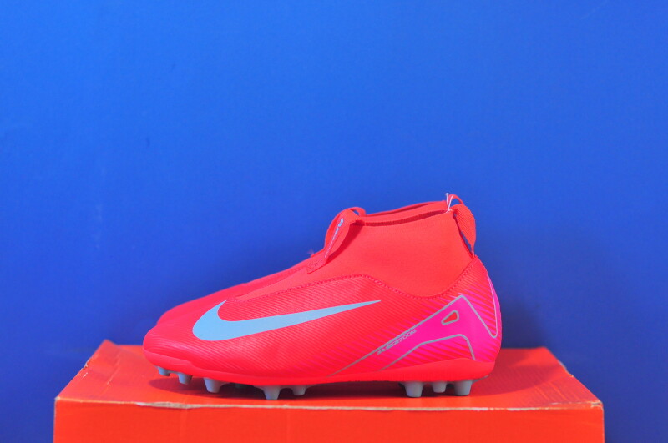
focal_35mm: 75
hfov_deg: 27.0
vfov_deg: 18.1
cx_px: 334
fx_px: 1390
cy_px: 222
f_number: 2.5
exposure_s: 1/320
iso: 250
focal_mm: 50
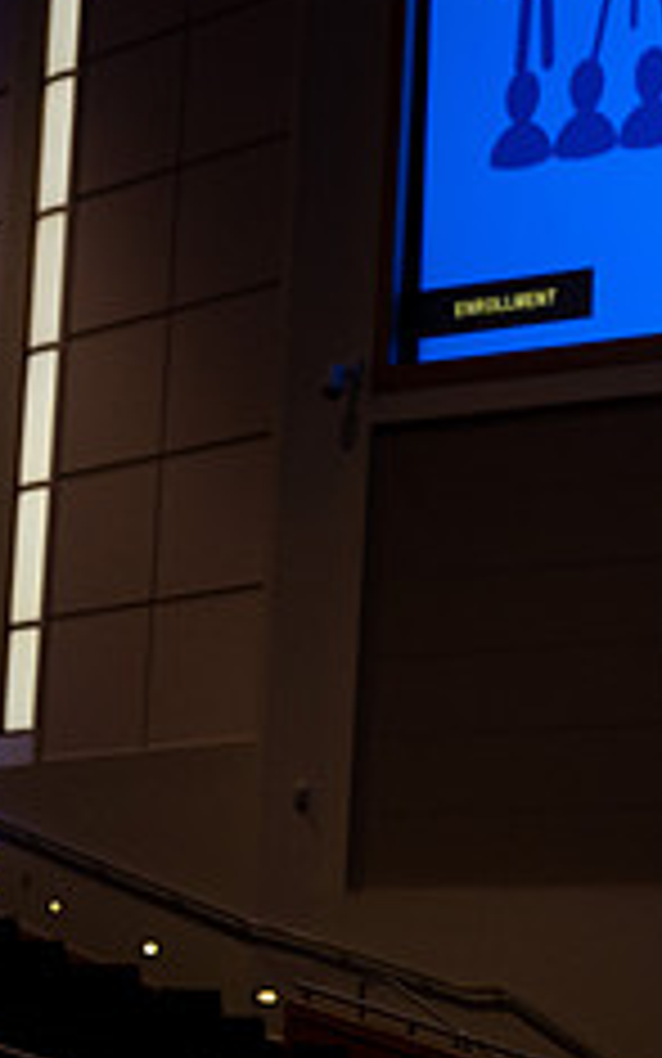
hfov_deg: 7.4
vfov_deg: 11.9
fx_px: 5077
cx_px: 878
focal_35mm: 176
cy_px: 227
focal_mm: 70
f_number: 2.8
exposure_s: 1/60
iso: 800
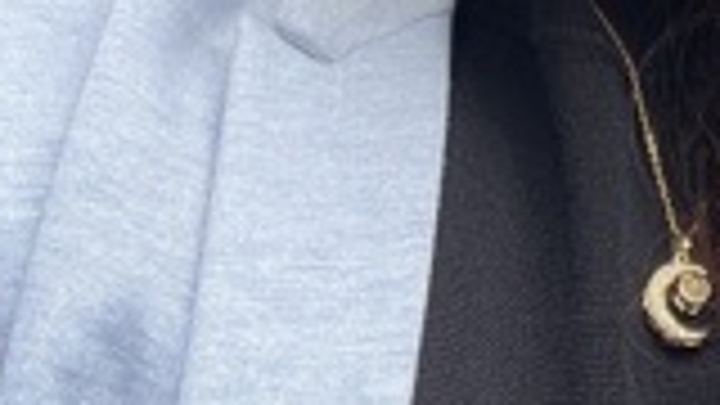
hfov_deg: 21.2
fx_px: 1871
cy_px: -576
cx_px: 675
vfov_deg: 10.6
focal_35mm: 98
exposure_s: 1/121
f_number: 2.2
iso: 50
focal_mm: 2.71
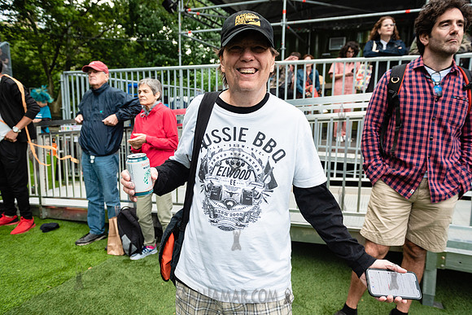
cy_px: 158
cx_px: 236
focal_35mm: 24
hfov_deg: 73.7
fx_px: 315
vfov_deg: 53.2
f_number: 4
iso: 500
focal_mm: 24
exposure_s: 1/500
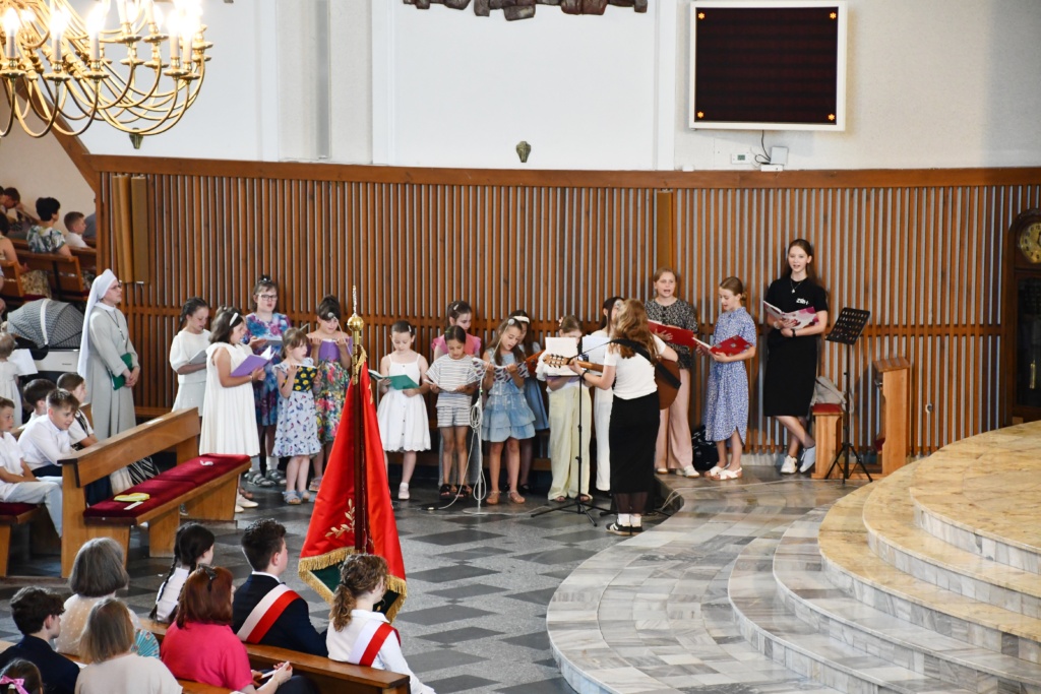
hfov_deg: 16.1
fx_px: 3673
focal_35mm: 127
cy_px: 347
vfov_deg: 10.8
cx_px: 520
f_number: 5.3
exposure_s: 1/125
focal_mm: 85
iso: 2500
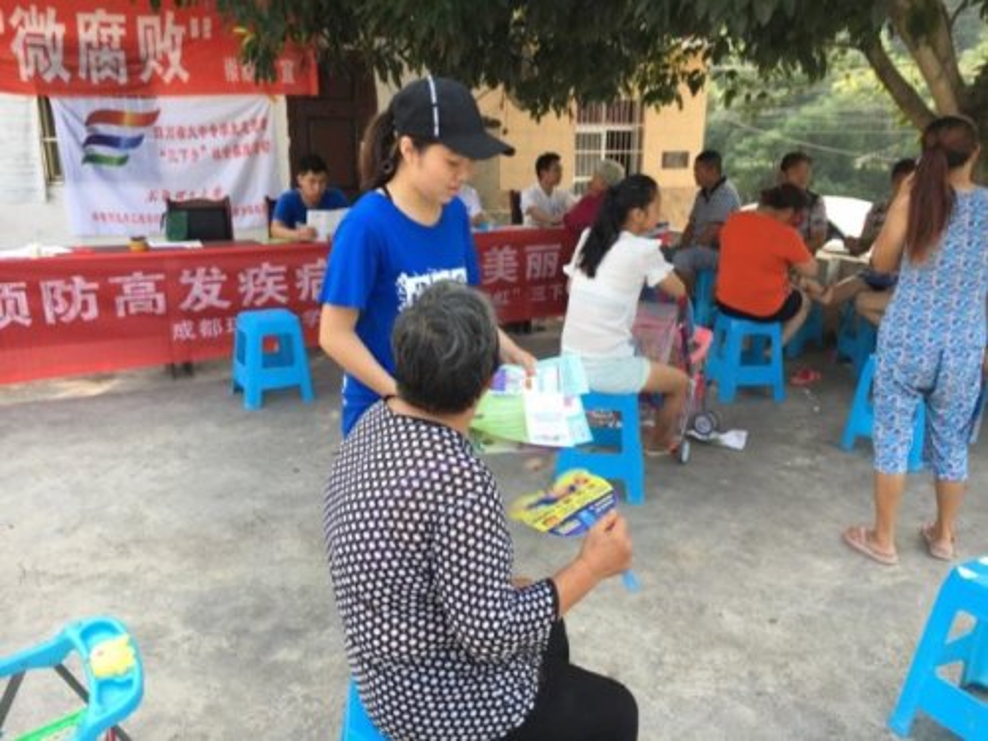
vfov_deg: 48.2
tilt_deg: -13.2
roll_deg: -0.2
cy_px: 370
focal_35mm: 29
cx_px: 494
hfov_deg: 61.7
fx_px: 828
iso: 25
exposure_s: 1/174
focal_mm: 4.15
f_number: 2.2
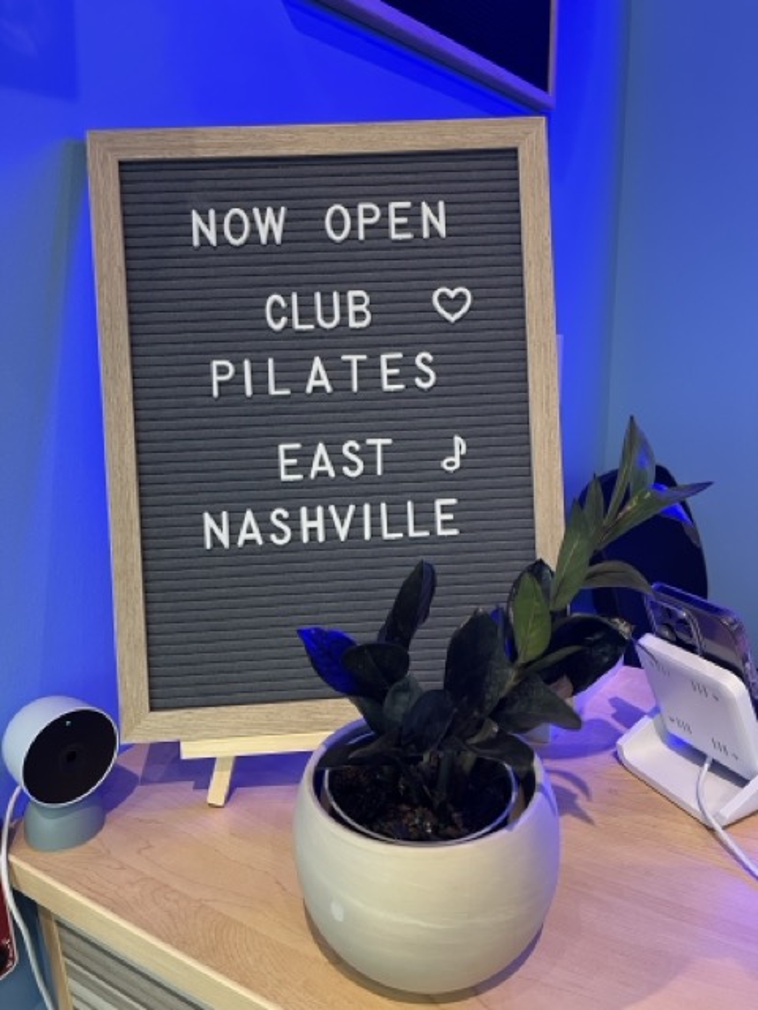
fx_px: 759
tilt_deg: -14.7
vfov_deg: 67.3
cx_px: 379
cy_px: 505
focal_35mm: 26
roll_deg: +0.8
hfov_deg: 53.1
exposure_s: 1/60
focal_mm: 5.1
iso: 160
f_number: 1.6
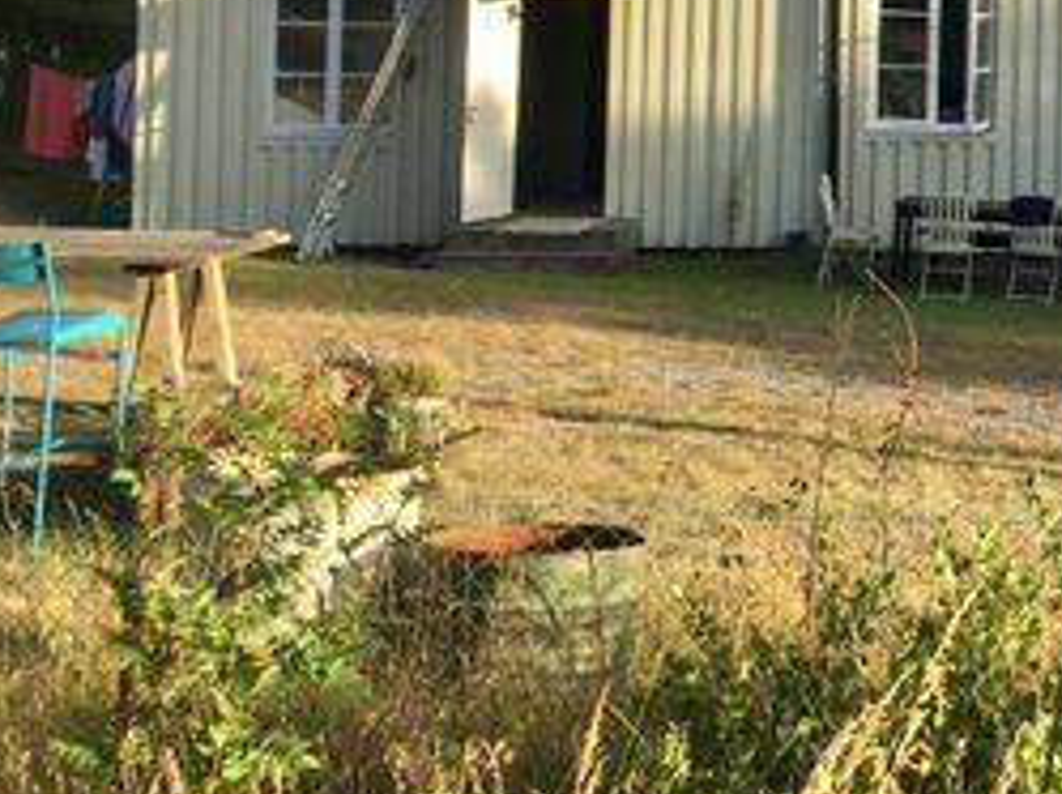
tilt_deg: -1.7
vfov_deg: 20.2
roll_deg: -1.9
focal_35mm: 70
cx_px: 1245
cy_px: -30
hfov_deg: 25.3
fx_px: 2144
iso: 25
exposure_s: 1/427
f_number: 2.2
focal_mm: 4.15
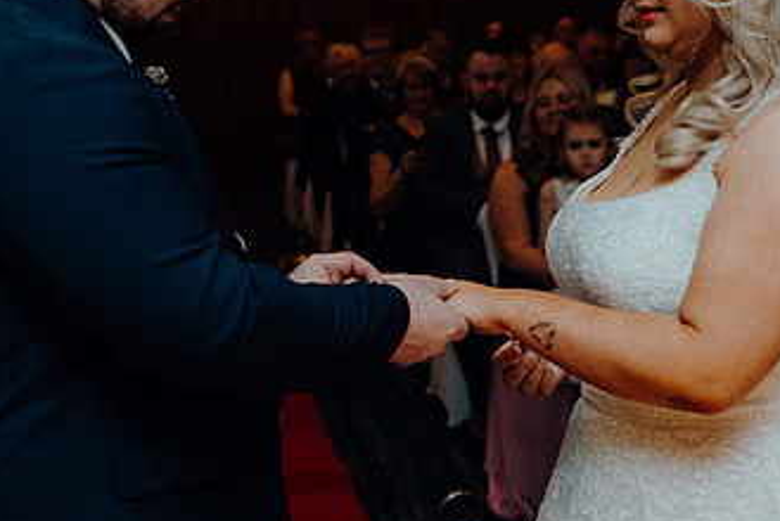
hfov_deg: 27.3
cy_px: 157
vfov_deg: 18.4
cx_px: 375
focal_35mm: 74
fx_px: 1605
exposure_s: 1/160
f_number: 3.5
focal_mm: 42
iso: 2500
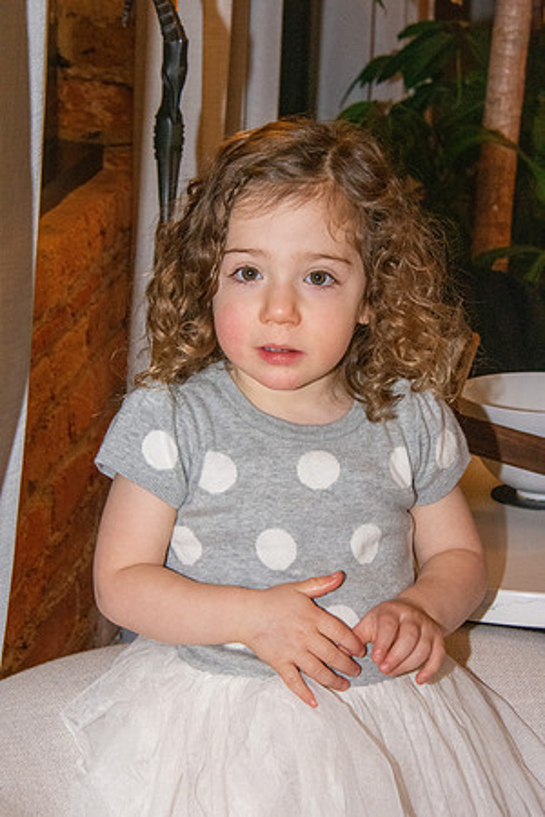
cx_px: 272
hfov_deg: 9.6
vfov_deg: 14.4
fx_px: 3236
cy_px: 408
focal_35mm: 142
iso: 5000
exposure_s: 1/100
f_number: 13
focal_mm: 95
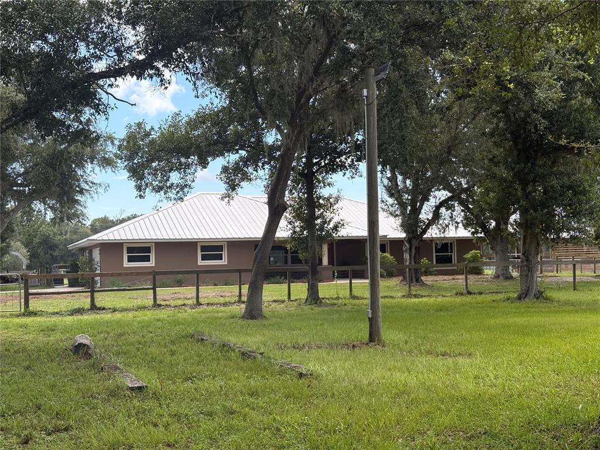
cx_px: 300
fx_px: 901
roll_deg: +2.2
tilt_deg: +2.6
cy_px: 225
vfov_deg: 28.0
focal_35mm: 52
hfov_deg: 36.8
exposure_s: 1/851
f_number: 1.6
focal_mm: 5.96
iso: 50
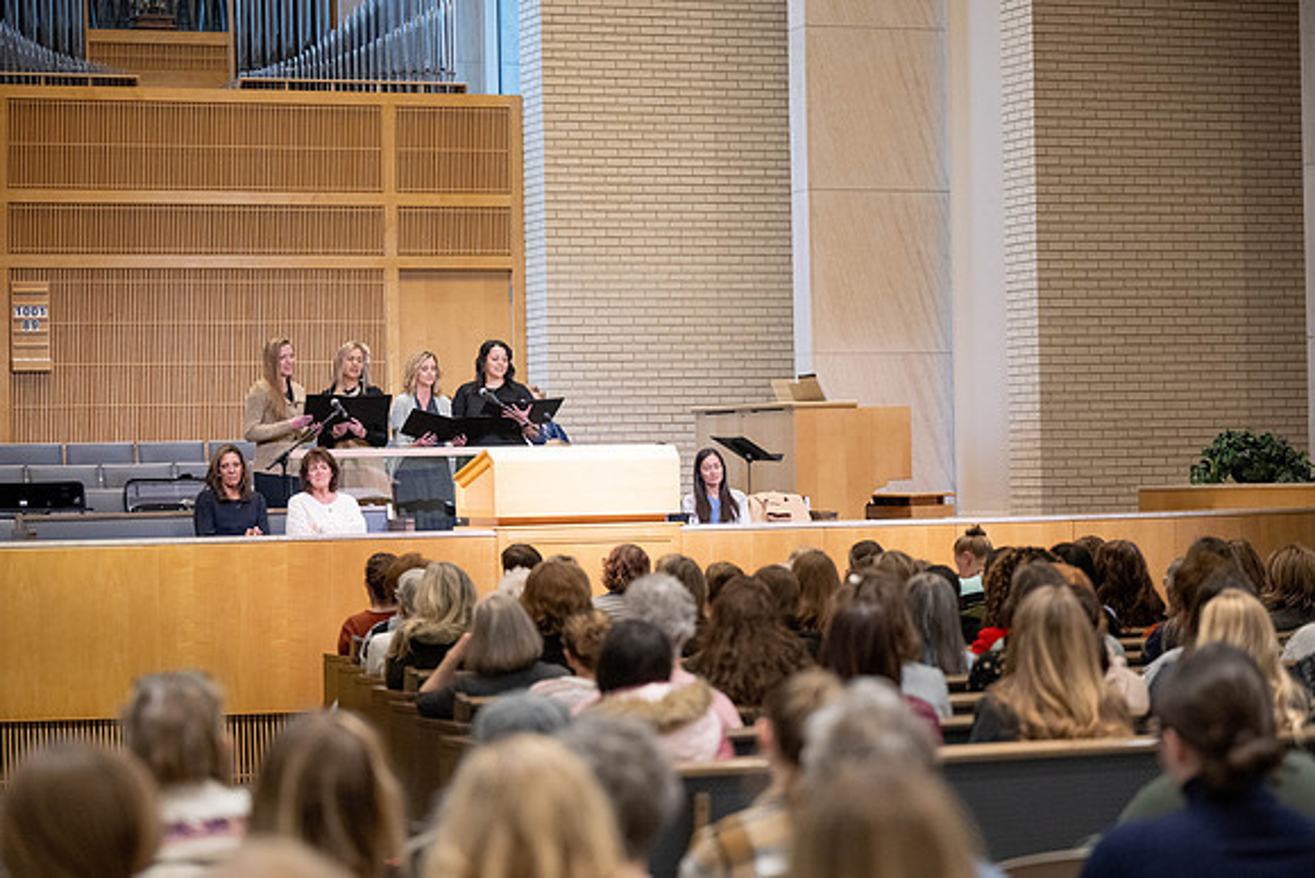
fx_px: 3477
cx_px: 649
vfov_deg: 14.4
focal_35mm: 95
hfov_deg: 21.4
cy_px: 433
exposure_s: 1/500
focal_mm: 94
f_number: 2.8
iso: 4000
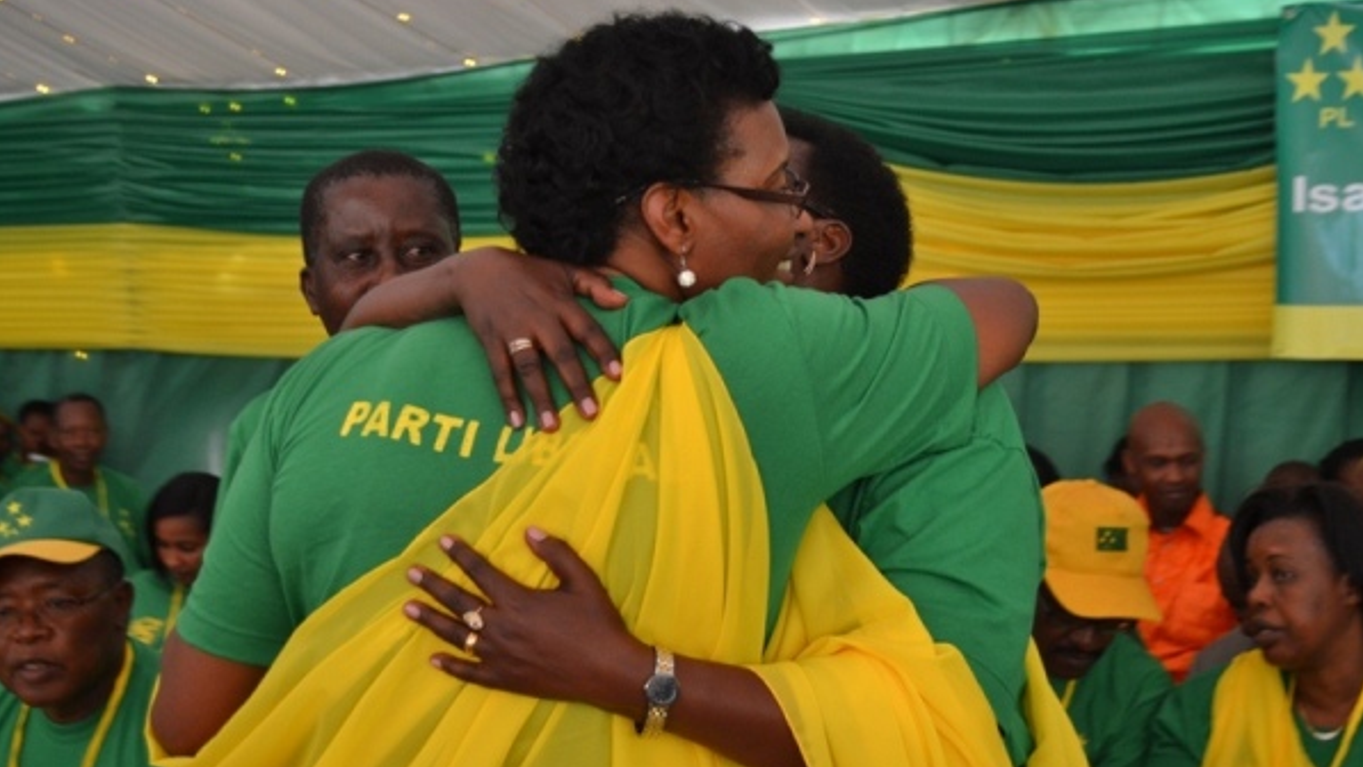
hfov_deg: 34.9
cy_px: 434
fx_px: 2169
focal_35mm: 60
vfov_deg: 20.0
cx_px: 683
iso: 800
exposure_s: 1/60
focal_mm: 38
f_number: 4.8
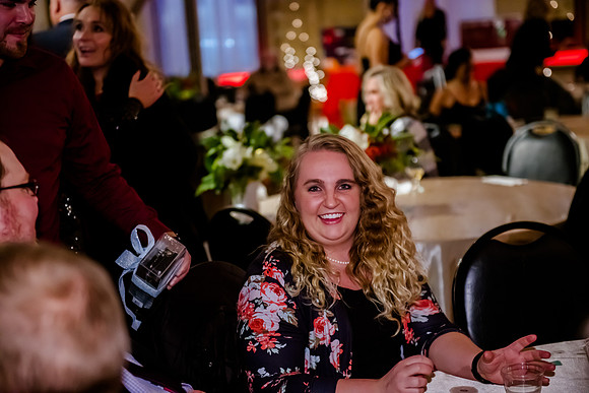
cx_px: 294
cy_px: 196
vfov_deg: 19.5
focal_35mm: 70
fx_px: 1145
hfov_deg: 28.8
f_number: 2.8
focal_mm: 70
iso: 5000
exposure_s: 1/200
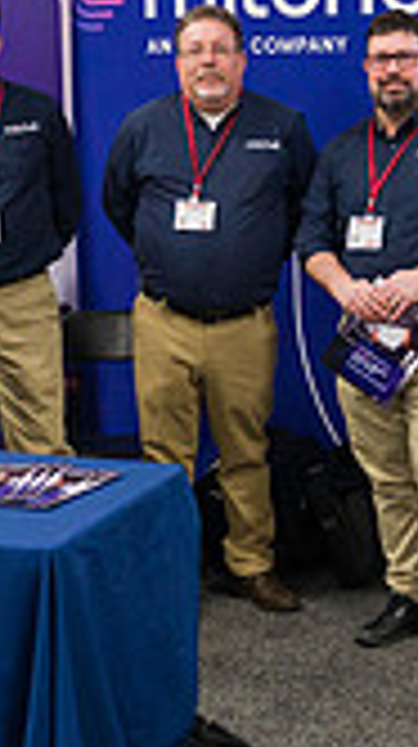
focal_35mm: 88
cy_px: 297
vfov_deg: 24.2
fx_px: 1739
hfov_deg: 13.7
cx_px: 216
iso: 3200
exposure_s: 1/250
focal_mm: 24
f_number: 3.2
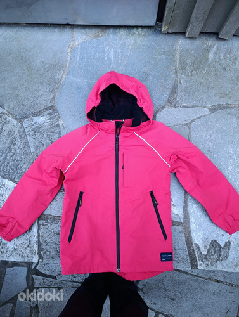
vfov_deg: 73.8
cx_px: 120
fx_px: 211
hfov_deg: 59.0
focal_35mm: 23
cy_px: 158
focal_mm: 6.11
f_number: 1.65
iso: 1422
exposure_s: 1/50
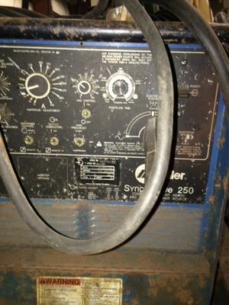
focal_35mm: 29
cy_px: 152
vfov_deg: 61.7
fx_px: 256
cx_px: 114
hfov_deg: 48.2
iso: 64
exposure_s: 1/16
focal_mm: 4.15
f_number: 2.2
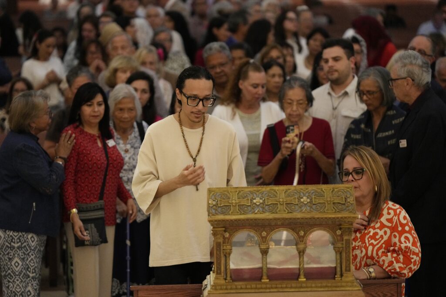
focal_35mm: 135
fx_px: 1673
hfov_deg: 15.2
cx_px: 223
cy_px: 148
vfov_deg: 10.2
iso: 5000
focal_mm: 135
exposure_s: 1/250
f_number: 2.8
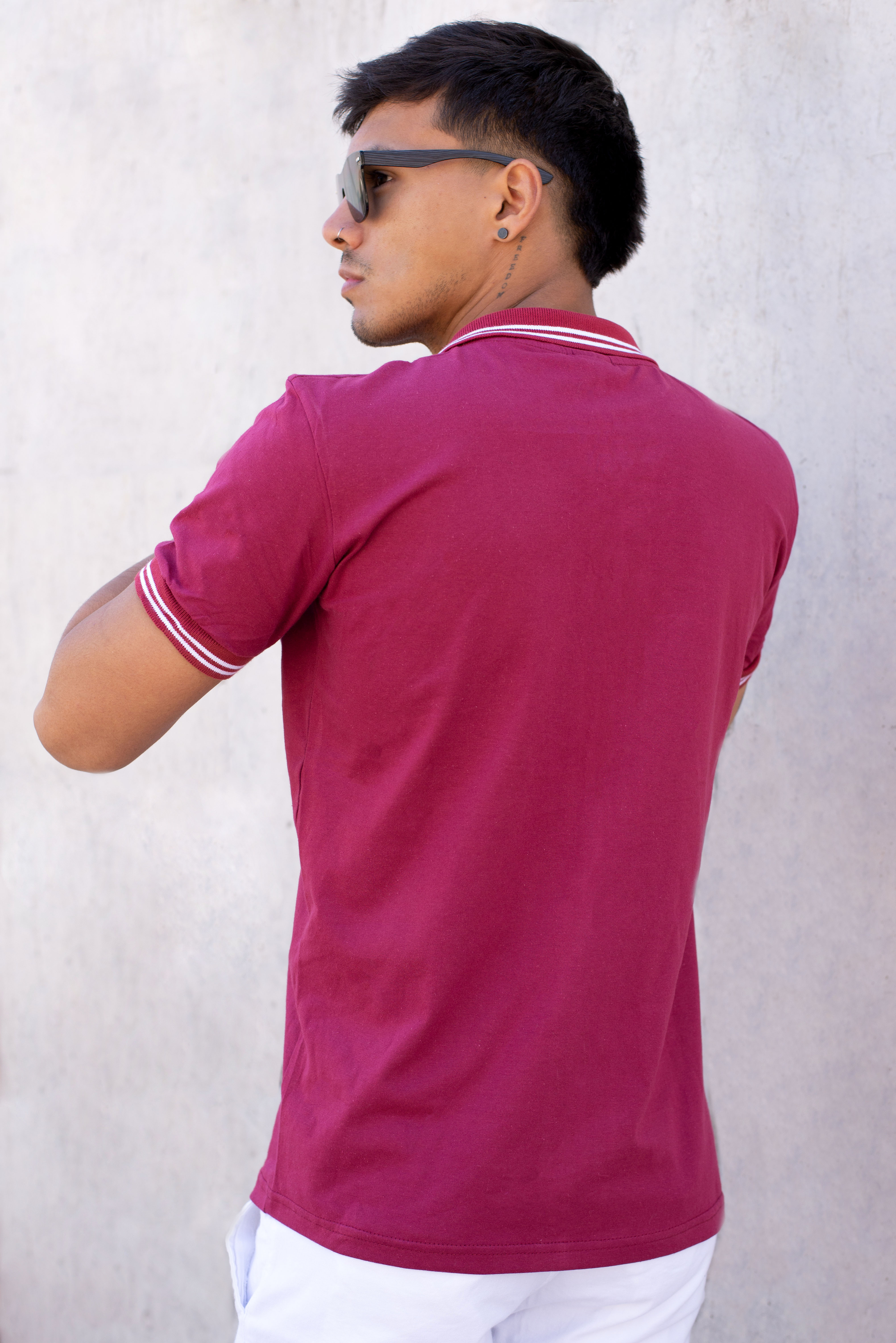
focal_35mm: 50
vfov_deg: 39.6
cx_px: 448
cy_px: 672
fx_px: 1865
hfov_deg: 27.0
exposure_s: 1/400
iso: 400
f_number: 4.5
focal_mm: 50
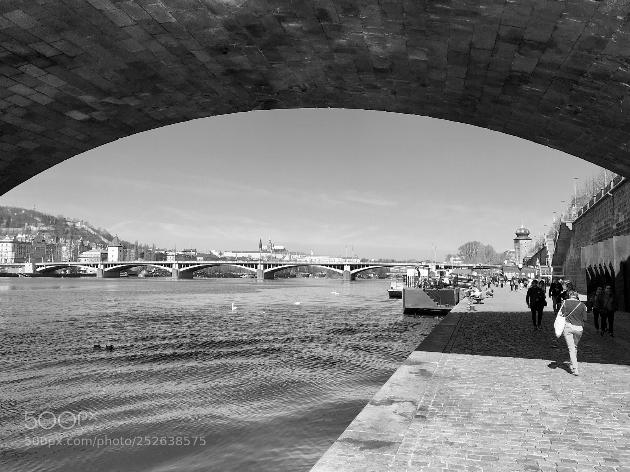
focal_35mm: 29
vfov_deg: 48.2
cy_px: 236
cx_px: 315
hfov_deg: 61.7
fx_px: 528
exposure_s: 1/1374
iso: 25
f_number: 2.2
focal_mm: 4.15
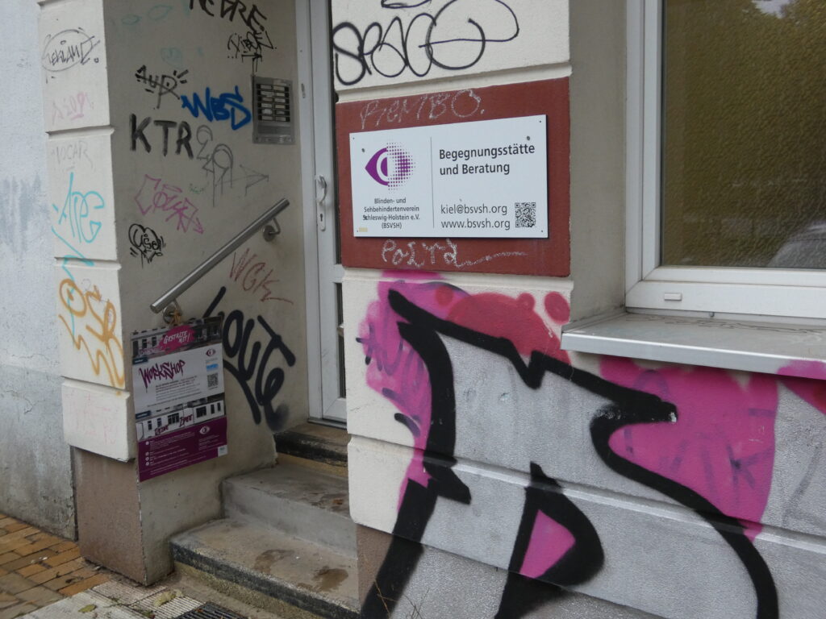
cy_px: 310
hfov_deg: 49.0
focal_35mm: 38
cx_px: 413
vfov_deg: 37.7
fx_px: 907
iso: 250
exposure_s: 1/80
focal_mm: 6.8
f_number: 3.5
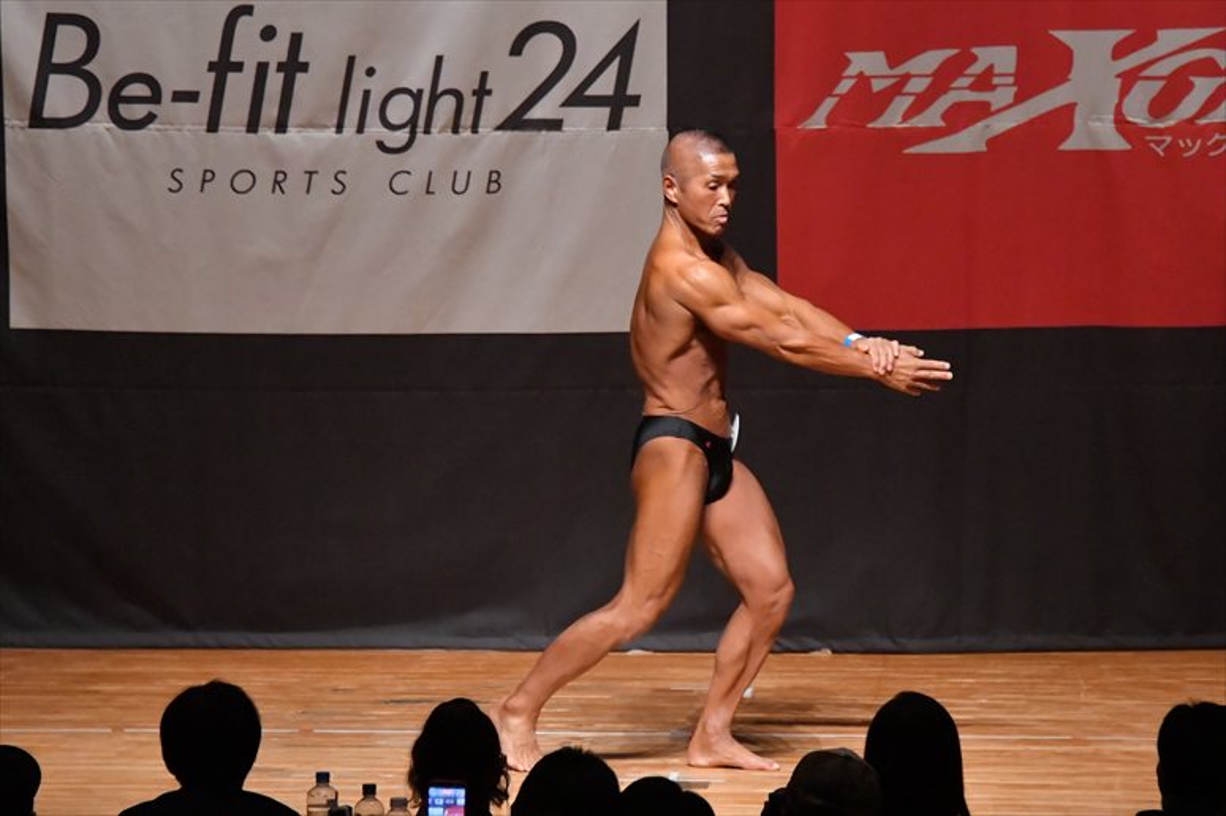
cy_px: 408
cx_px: 613
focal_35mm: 255
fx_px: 8680
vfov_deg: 5.4
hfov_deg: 8.1
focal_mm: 170
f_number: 5.6
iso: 10000
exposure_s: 1/400
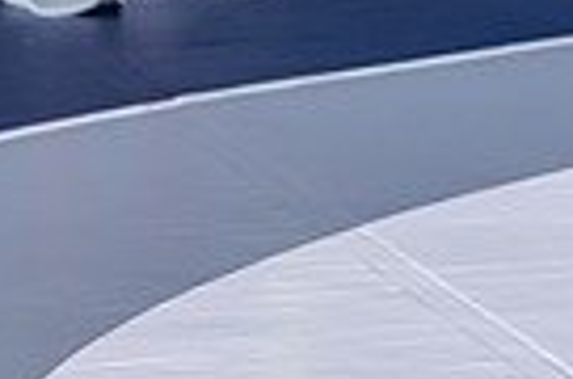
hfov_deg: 5.0
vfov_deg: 3.3
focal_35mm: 409
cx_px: 906
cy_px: -384
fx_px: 6495
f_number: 2.8
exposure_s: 1/800
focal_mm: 70
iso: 2000
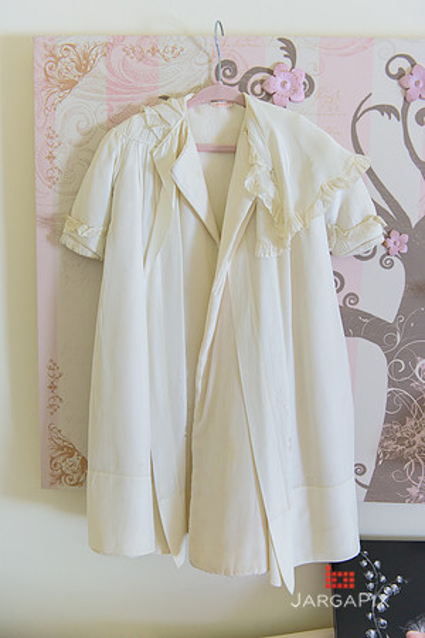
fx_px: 549
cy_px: 319
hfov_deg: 42.3
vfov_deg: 60.3
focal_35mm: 31
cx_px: 212
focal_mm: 31
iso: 1600
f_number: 3.2
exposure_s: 1/125
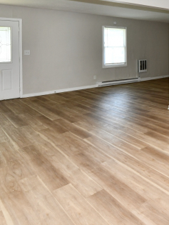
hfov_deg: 40.4
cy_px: 54
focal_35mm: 32
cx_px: 156
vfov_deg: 54.0
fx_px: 208
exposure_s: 1/60
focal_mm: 14
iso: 640
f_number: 6.3
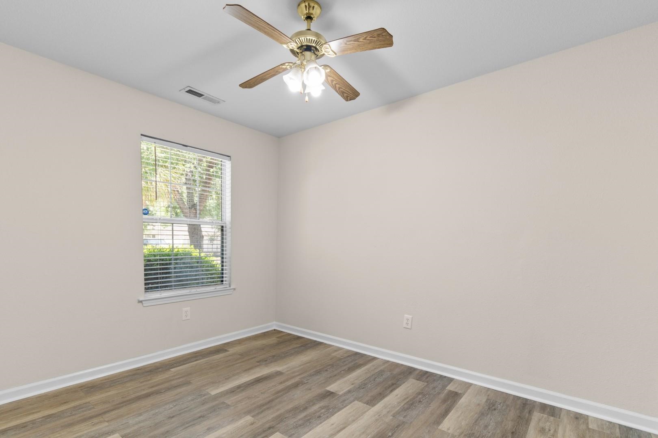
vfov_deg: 77.3
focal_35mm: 15
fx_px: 274
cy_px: 219
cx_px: 329
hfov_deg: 100.4
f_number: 4.5
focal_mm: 10
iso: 100
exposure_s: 1/8
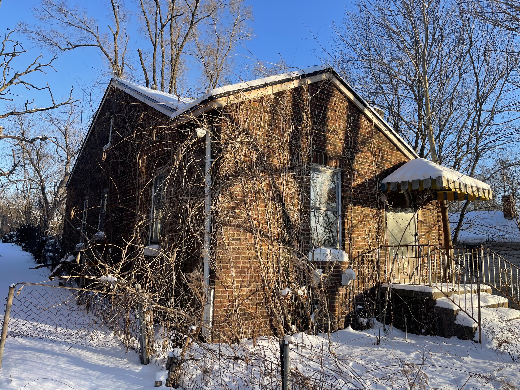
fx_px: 376
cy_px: 195
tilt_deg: +8.2
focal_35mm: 25
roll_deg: -1.4
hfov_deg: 69.4
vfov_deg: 54.9
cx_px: 260
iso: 32
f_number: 1.6
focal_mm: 5.1
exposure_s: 1/861
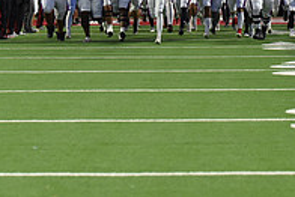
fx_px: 1993
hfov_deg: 8.5
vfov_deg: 5.6
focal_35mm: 243
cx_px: 203
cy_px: -92
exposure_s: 1/500
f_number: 2.8
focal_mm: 82
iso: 1800
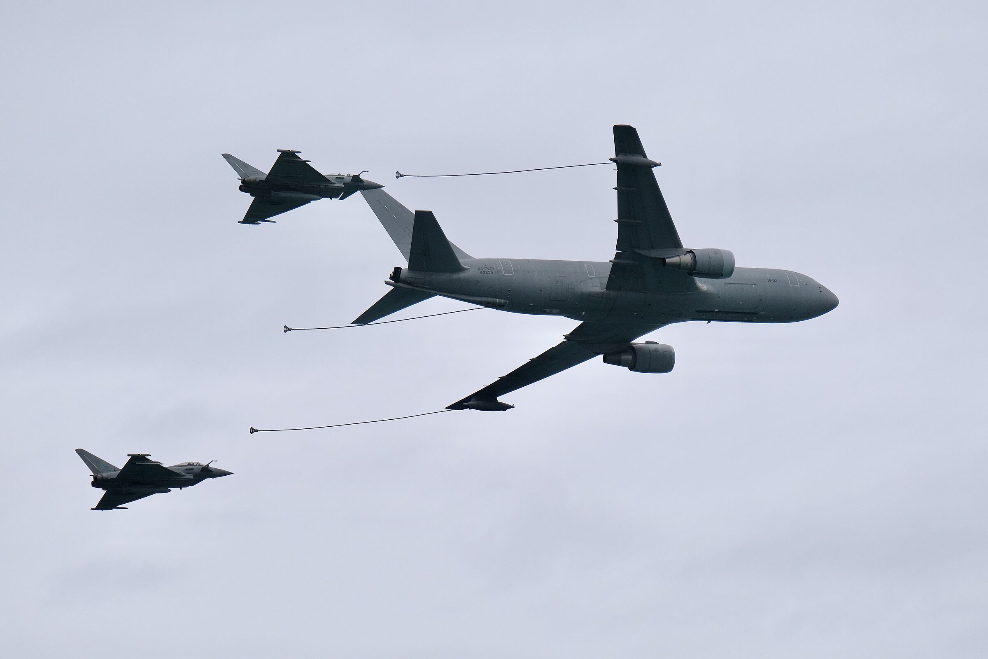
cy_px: 330
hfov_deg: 8.4
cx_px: 494
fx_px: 6751
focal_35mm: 246
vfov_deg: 5.6
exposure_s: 1/1900
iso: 400
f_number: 5.6
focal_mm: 164
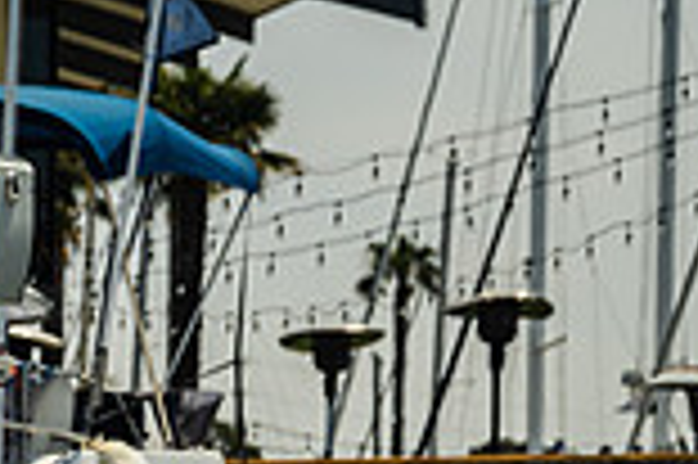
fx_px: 7631
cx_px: -90
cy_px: 867
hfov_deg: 5.2
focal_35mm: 394
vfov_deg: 3.5
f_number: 6.3
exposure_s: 1/1000
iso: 250
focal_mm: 105
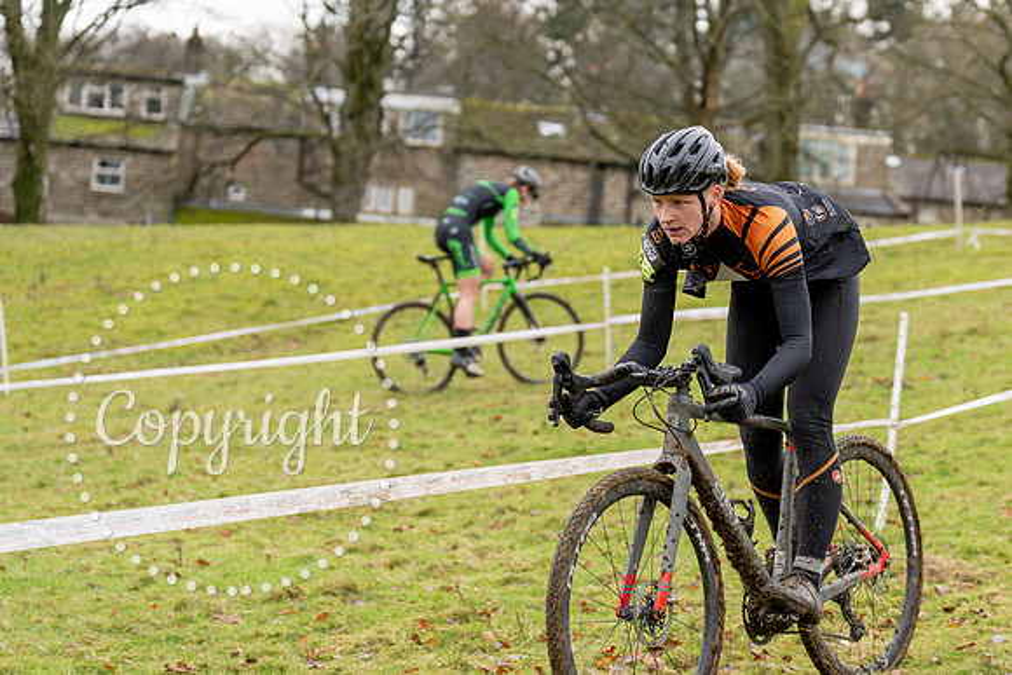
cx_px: 666
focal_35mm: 92
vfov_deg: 14.8
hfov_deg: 22.0
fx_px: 2590
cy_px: 231
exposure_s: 1/1000
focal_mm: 70
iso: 1000
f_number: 3.2
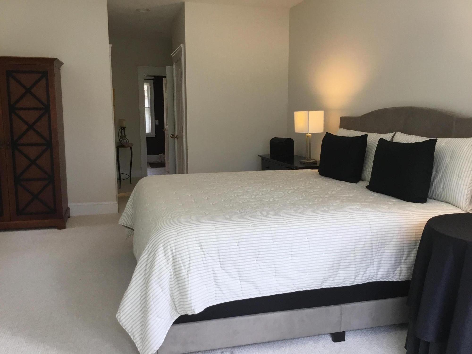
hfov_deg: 58.4
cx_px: 236
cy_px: 177
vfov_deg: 45.4
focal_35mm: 31
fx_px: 423
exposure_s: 1/40
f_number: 2.4
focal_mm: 3.3
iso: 25
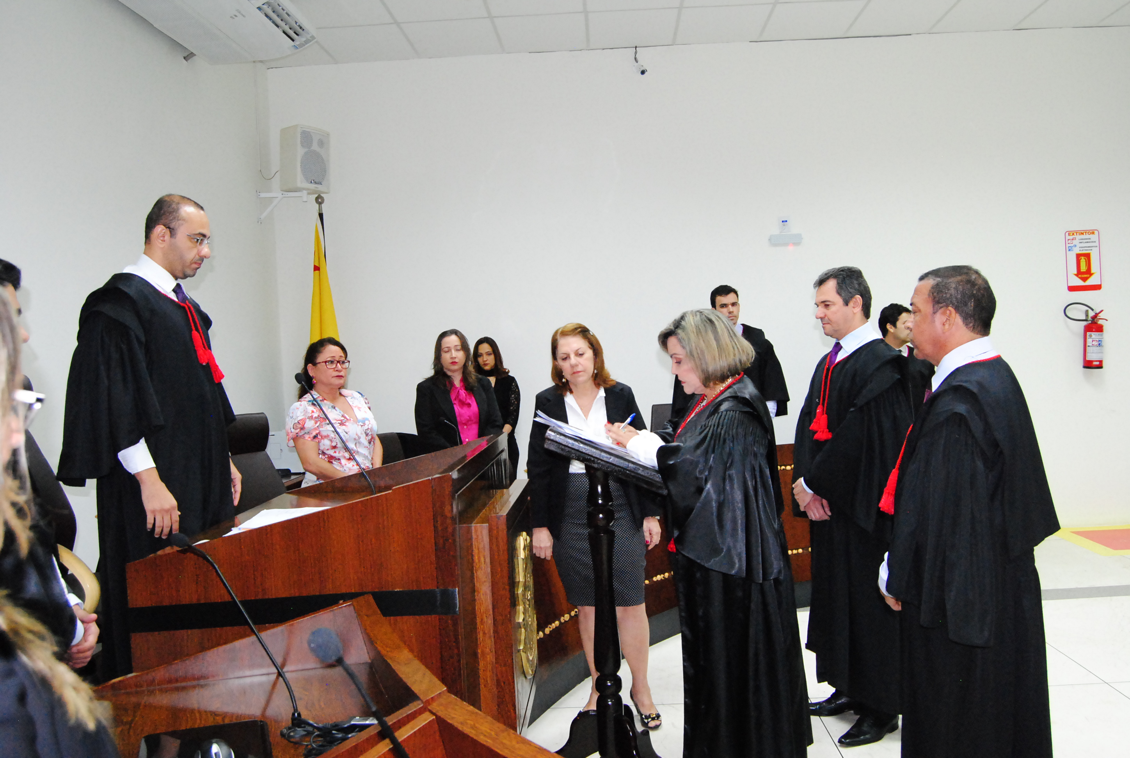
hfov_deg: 57.1
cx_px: 565
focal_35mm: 33
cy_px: 379
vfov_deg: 40.1
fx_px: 1038
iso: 1600
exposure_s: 1/60
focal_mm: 22
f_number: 5.6
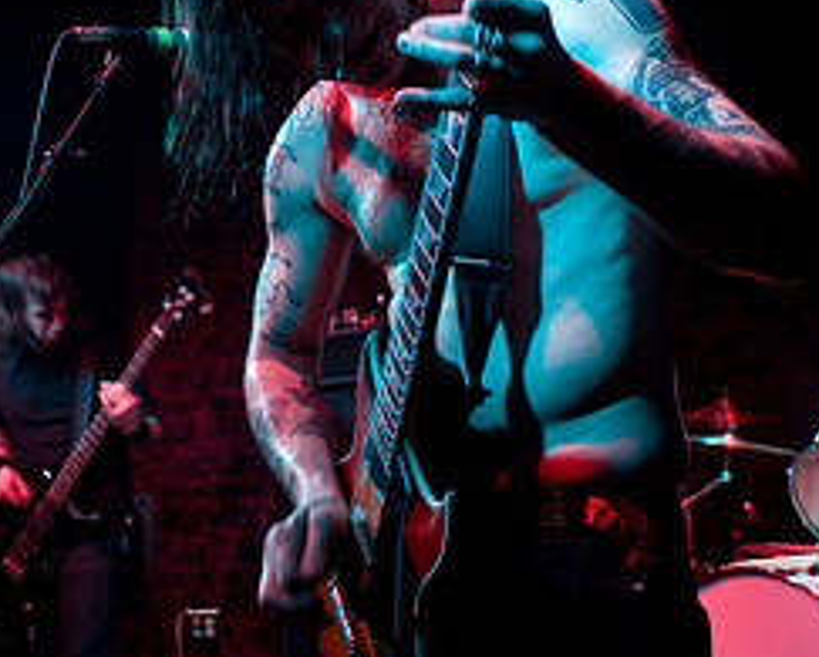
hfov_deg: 35.9
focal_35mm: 52
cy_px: 199
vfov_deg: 28.9
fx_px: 1262
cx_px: 369
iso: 1250
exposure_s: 1/60
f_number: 2.8
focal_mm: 20
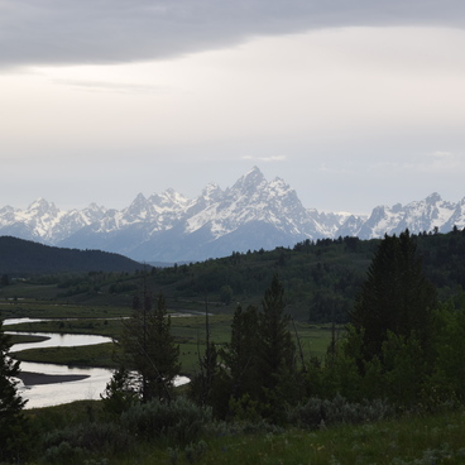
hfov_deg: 16.3
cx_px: 273
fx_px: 1621
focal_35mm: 107
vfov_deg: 16.3
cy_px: 231
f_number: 5.6
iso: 100
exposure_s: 1/125
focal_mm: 55
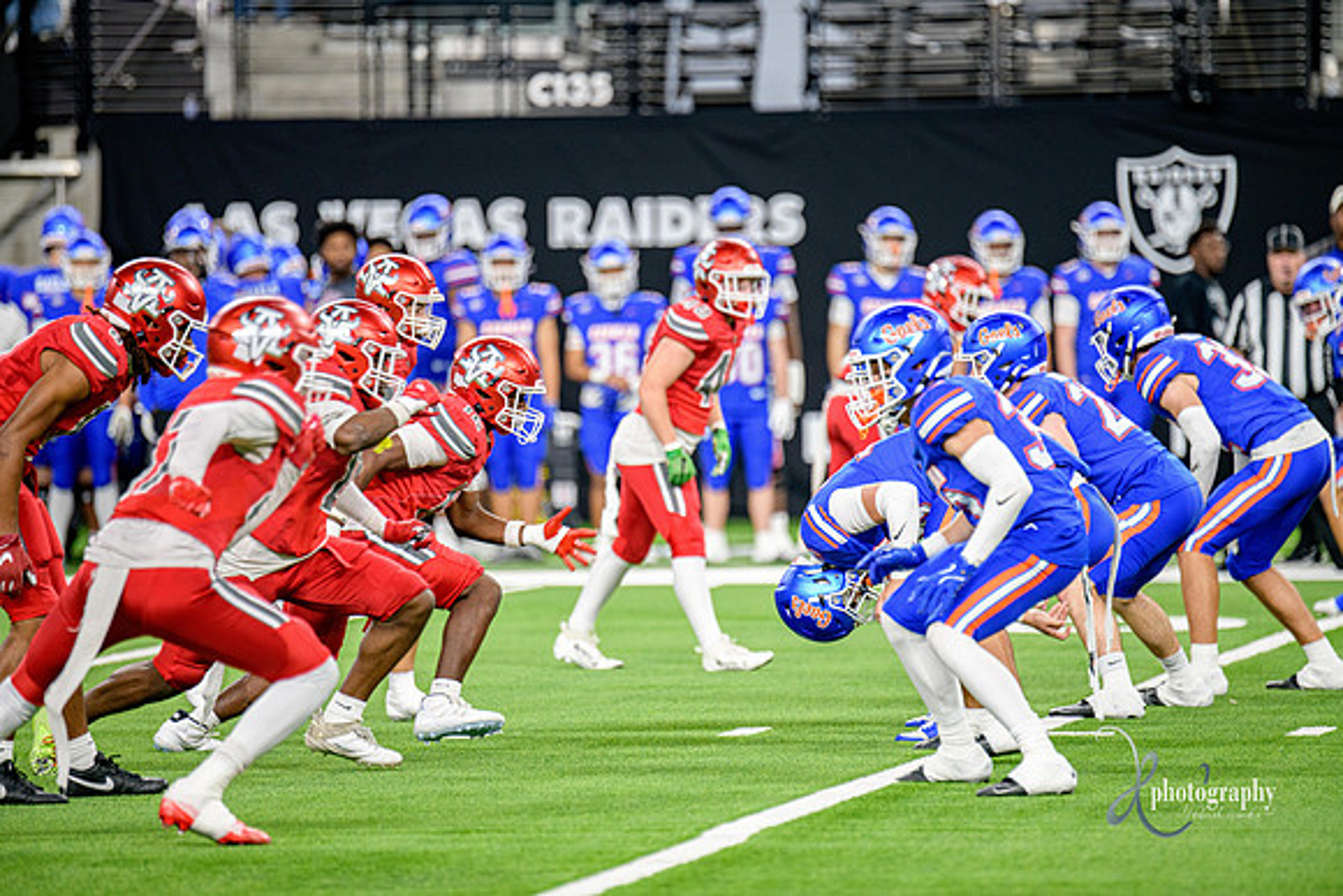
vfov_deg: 4.6
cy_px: 448
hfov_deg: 6.9
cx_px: 672
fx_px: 11194
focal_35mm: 300
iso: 1250
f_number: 2.8
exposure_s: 1/400
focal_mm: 300
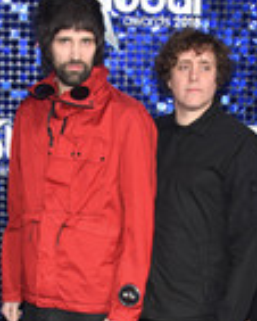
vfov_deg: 20.0
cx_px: 125
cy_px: 314
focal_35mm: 93
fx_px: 883
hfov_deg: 16.6
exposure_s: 1/250
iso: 1000
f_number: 5.6
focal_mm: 31
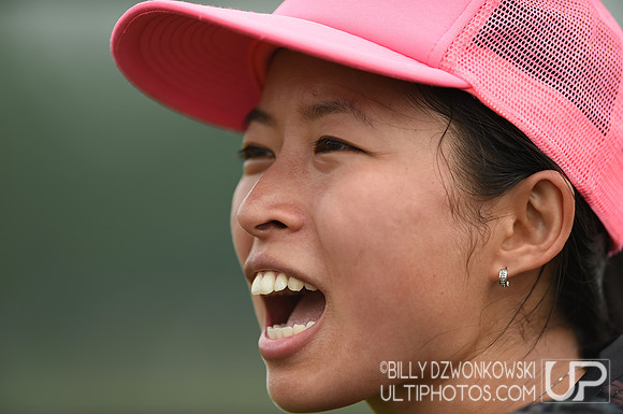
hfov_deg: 5.2
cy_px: 207
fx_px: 6913
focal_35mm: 400
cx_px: 312
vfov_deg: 3.4
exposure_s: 1/1000
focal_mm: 400
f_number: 2.8
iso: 100
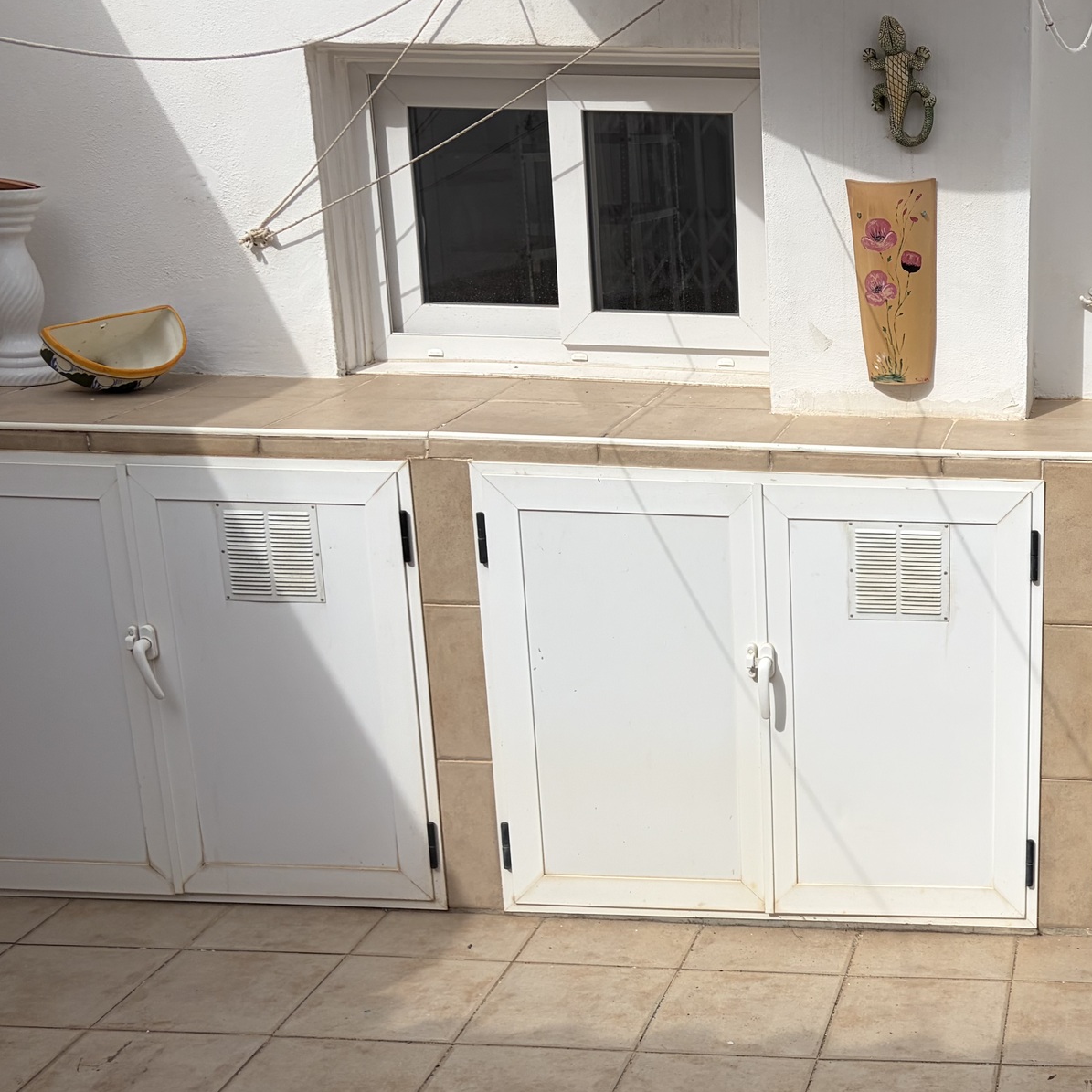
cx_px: 1071
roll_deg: -1.6
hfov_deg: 31.6
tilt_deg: -16.4
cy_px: 634
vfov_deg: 34.0
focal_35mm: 50
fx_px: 1785
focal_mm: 5.96
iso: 50
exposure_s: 1/5348
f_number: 1.6
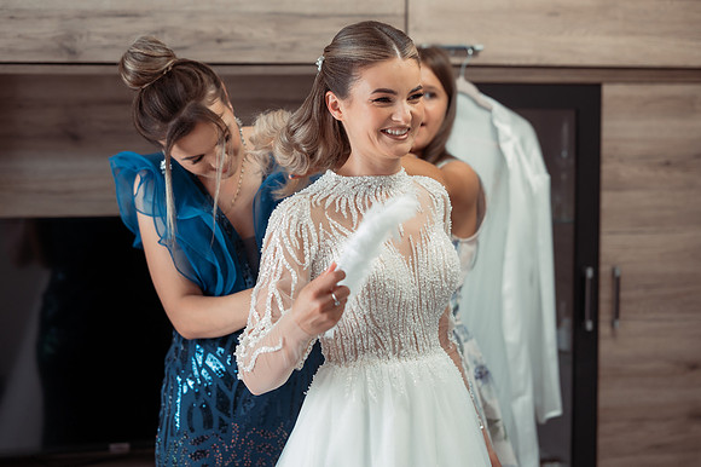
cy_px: 234
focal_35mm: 85
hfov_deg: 23.9
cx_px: 350
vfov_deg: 16.1
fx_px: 1654
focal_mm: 85
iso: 500
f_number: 2.5
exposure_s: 1/250
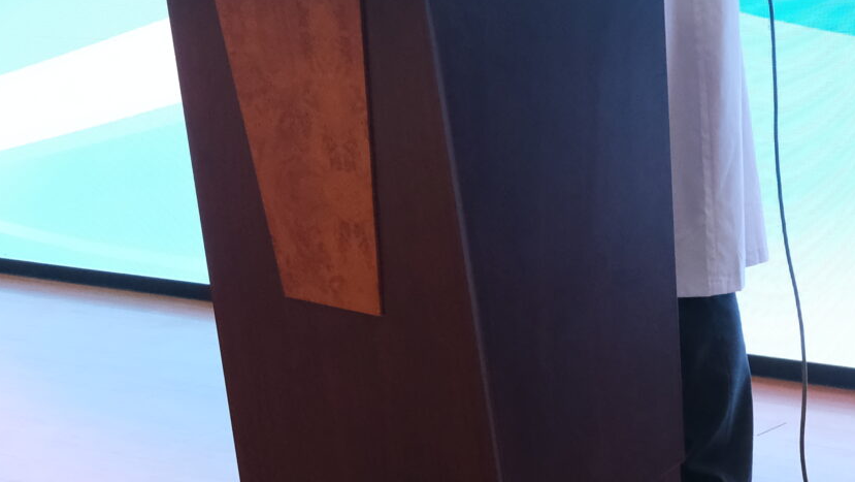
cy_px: -346
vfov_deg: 11.7
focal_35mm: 97
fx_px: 2200
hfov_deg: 21.6
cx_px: 108
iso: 2500
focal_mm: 20.3
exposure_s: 1/60
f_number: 4.2
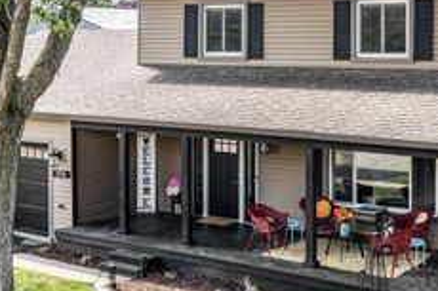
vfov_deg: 22.2
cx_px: 303
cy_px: 138
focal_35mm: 61
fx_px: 742
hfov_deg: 32.5
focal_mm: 10.26
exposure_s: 1/120
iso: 100
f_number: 5
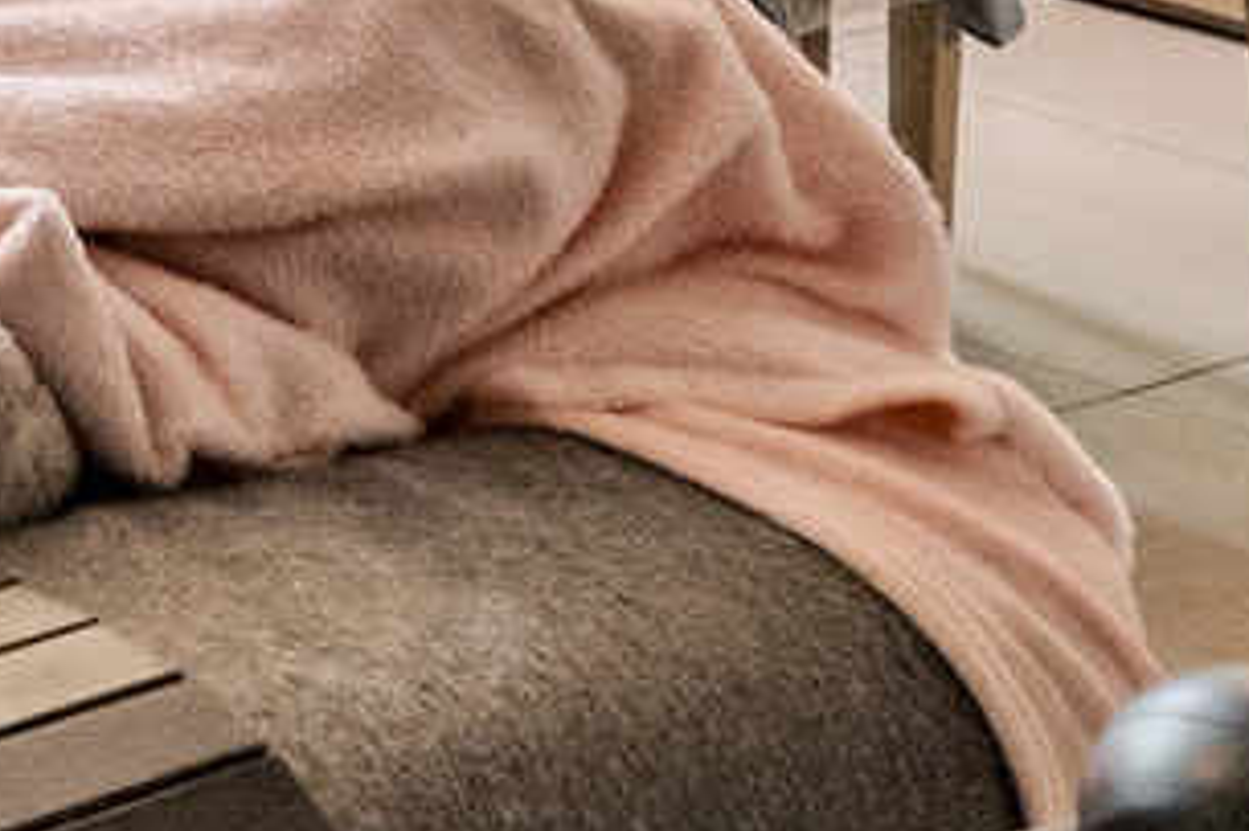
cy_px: -1384
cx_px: -2031
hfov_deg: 12.0
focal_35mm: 126
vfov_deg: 9.3
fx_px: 4369
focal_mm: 16
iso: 250
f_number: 11
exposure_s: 1/30
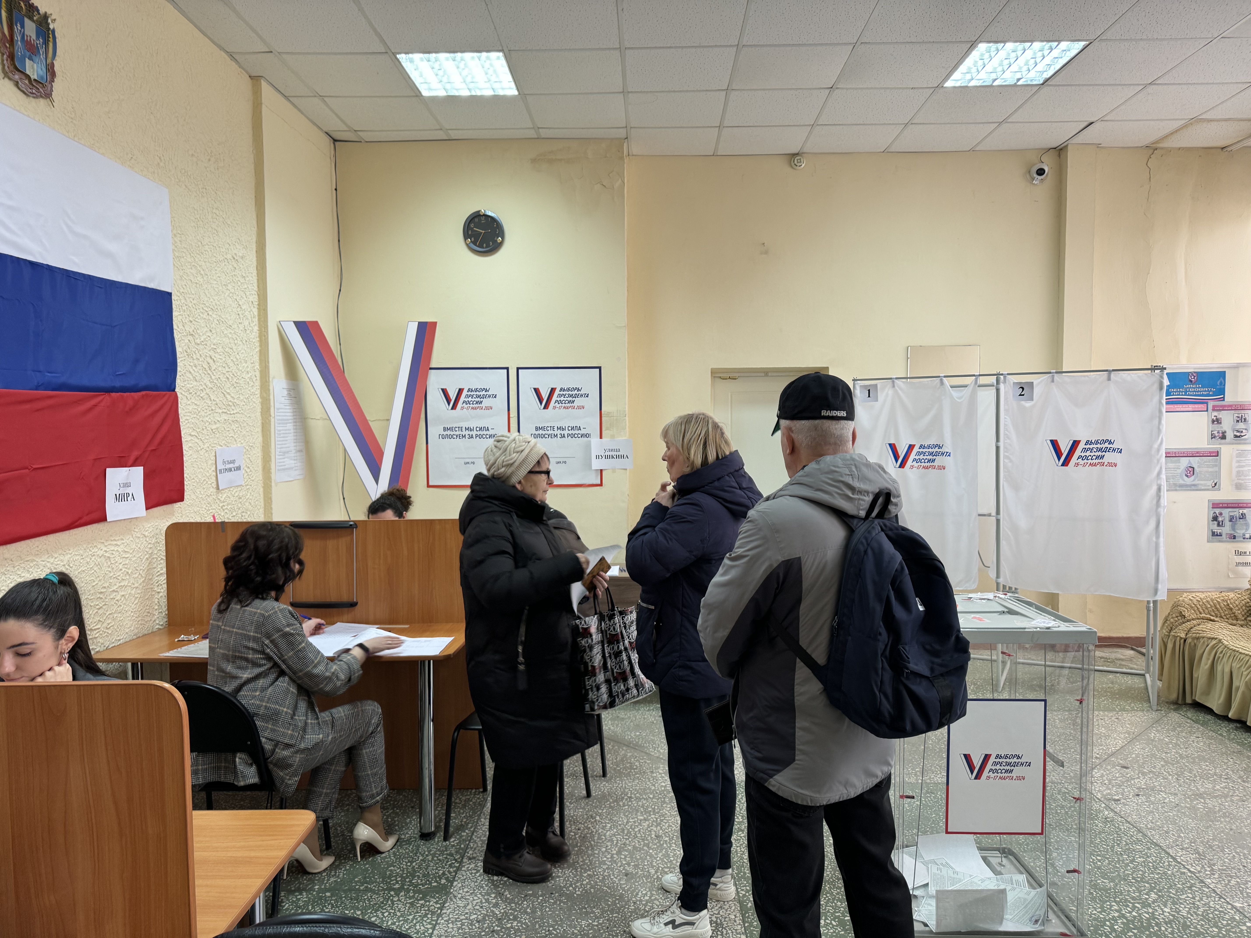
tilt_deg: -2.5
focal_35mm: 24
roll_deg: +0.0
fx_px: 867
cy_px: 469
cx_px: 626
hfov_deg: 71.6
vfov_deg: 56.8
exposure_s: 1/50
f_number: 1.78
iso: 125
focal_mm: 6.86
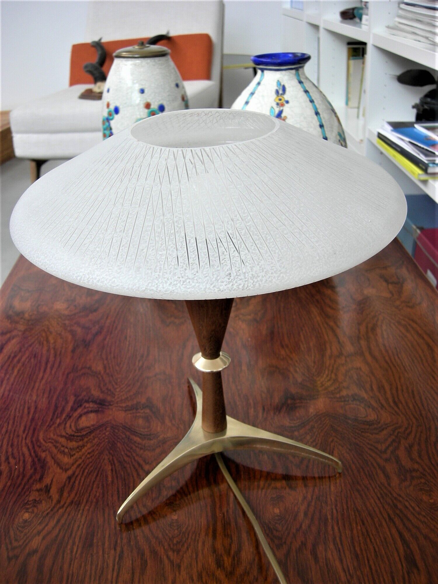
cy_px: 292
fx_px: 607
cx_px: 219
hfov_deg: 39.7
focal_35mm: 36
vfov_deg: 51.4
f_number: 2.7
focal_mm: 7.5
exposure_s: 1/27.1
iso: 64
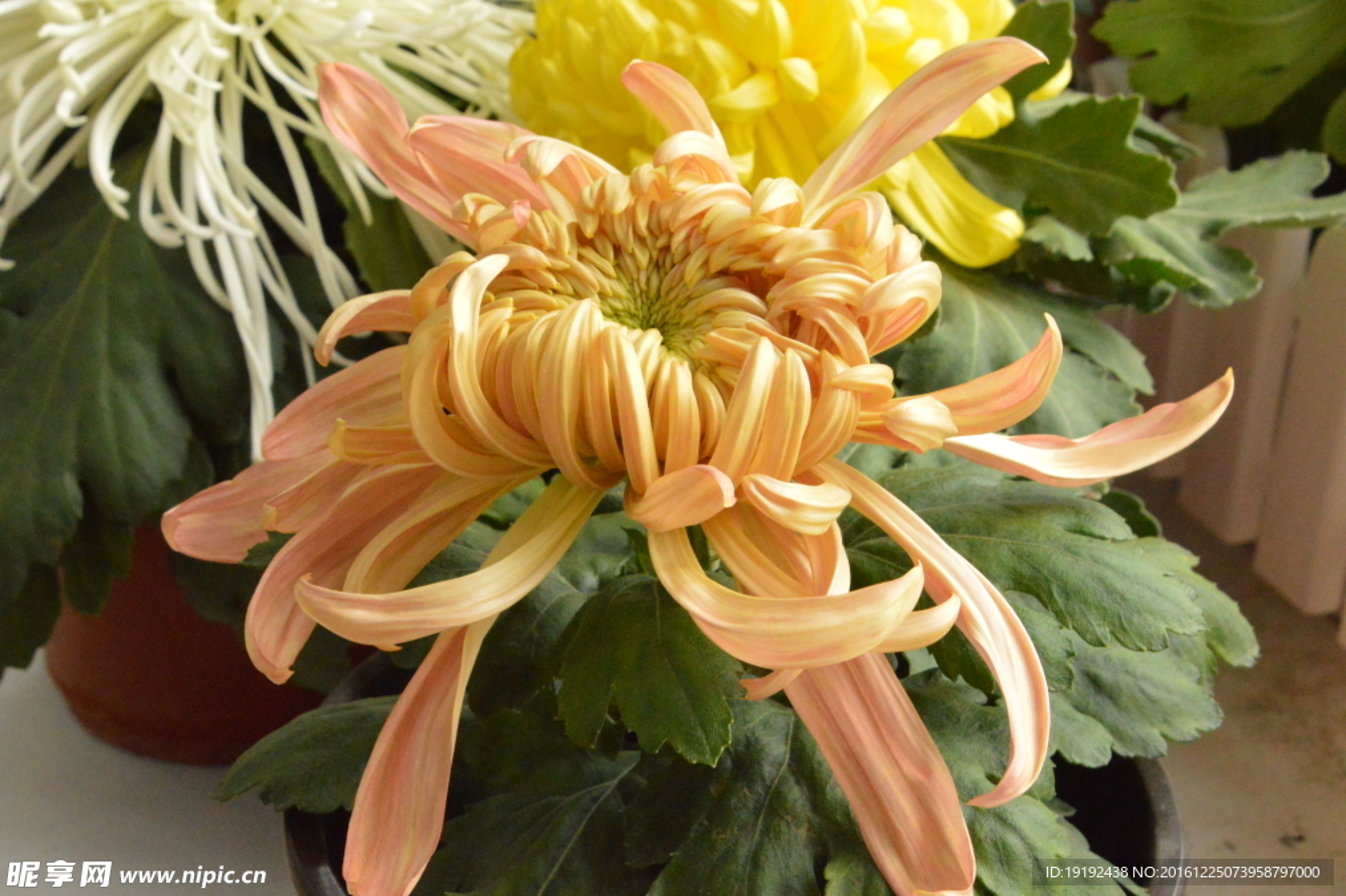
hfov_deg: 23.1
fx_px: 3289
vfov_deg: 15.5
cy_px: 446
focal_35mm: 88
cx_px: 666
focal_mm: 58
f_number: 18
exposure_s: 1/160
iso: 6400
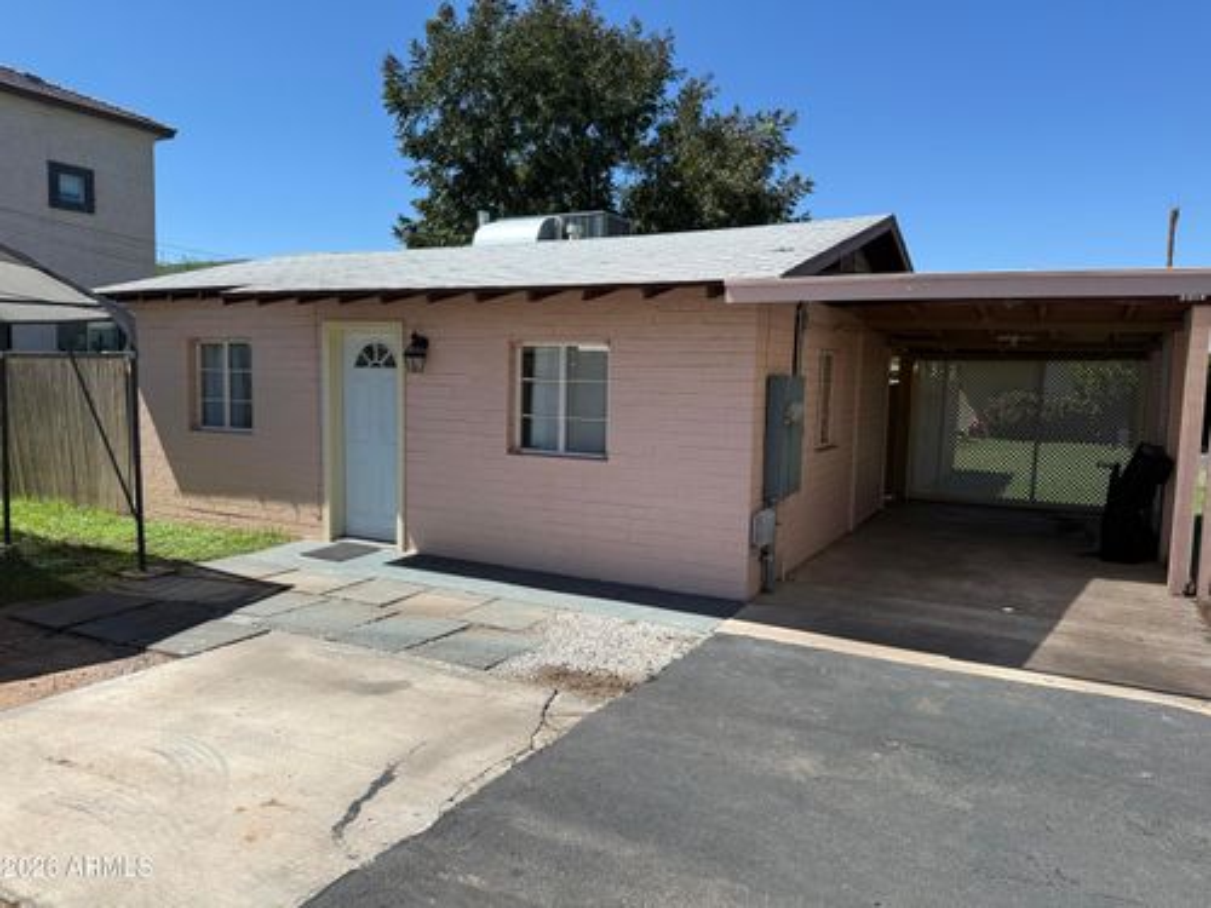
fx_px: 840
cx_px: 606
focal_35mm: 24
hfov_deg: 71.6
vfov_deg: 56.8
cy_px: 454
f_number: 1.78
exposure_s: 1/4405
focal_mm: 6.76
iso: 80
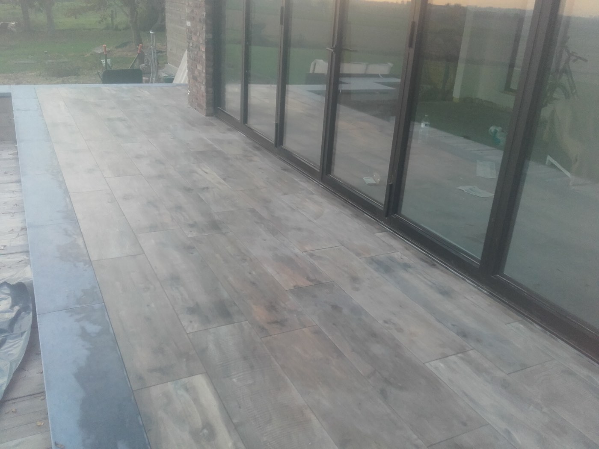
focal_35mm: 31
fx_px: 536
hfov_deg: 58.4
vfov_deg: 45.4
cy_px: 224
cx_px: 300
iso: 70
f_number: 2.2
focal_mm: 3.31
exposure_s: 1/50
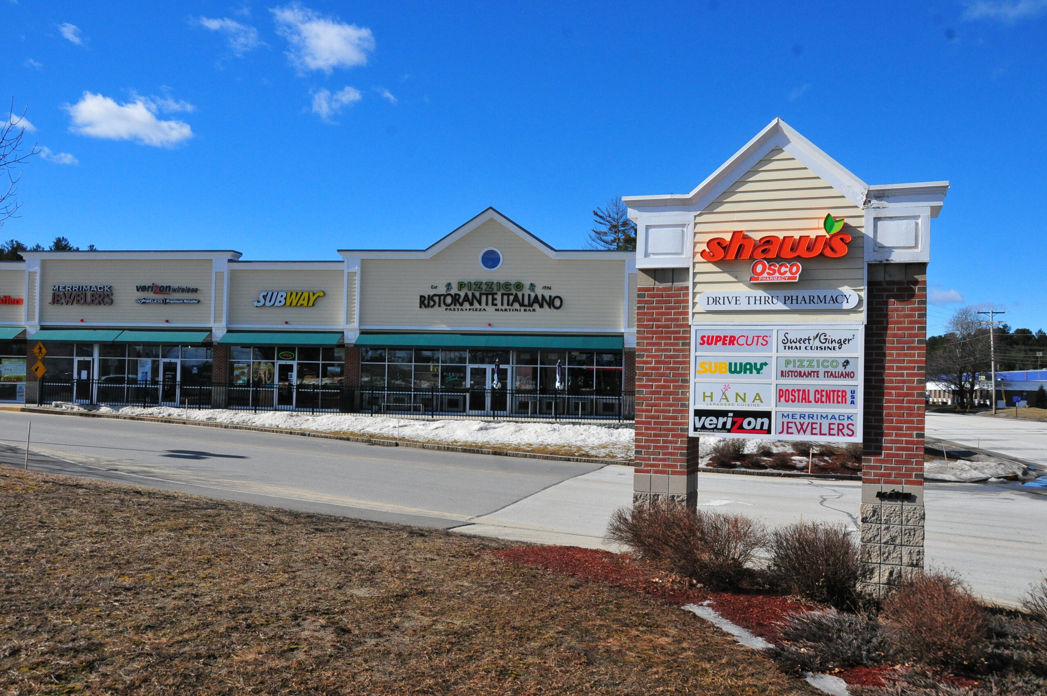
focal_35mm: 30
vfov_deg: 43.5
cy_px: 348
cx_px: 524
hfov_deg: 62.0
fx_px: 871
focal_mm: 20
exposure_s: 1/1600
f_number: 11
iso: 800
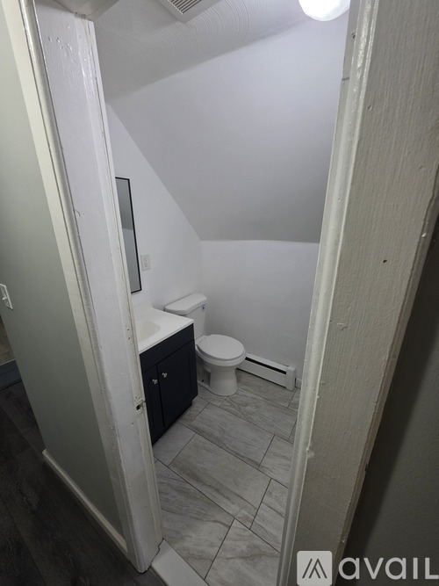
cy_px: 293
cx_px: 220
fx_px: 220
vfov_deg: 106.2
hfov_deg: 89.9
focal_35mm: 13
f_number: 1.9
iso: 320
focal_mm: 2.2
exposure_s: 1/60
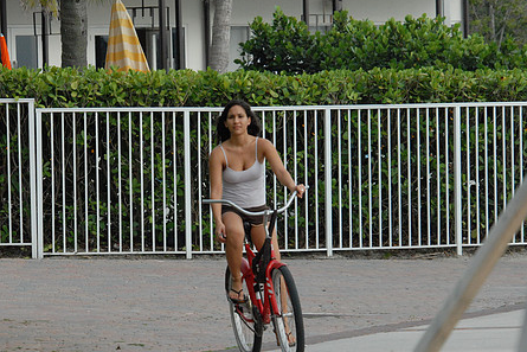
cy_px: 203
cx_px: 219
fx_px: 5588
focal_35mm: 382
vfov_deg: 3.6
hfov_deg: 5.4
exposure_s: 1/320
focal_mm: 195
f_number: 9
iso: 1000
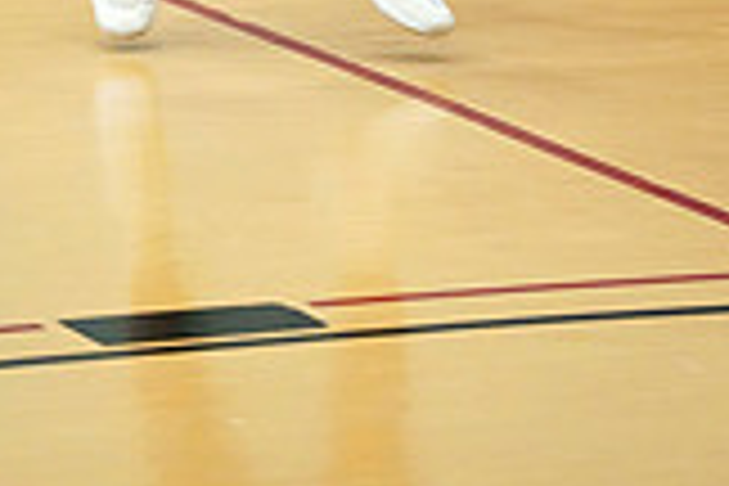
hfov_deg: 4.3
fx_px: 9679
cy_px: -513
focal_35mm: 478
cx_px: 338
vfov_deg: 2.9
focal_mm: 172
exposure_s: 1/800
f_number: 2.8
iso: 8000
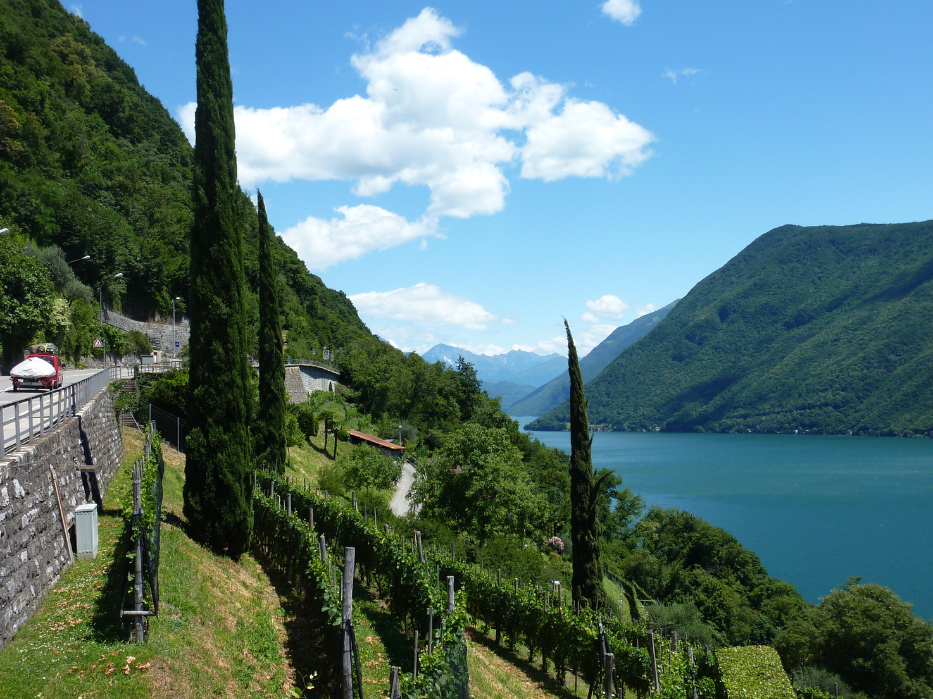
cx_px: 433
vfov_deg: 37.7
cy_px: 360
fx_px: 1024
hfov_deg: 48.9
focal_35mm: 38
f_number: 4.5
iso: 80
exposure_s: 1/500
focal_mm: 5.7
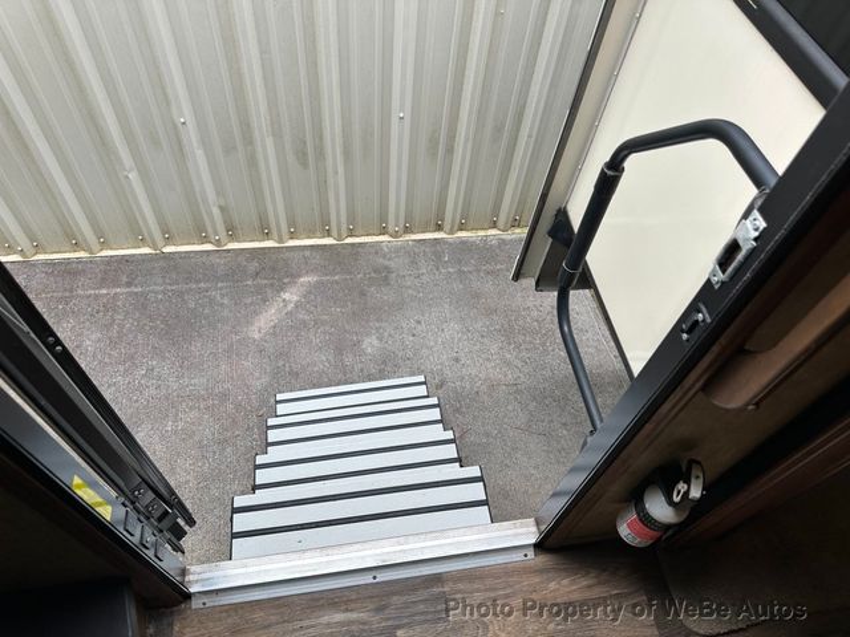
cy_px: 318
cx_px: 425
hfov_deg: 71.6
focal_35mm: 24
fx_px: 589
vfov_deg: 56.8
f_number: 1.78
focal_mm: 6.86
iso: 80
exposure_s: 1/836
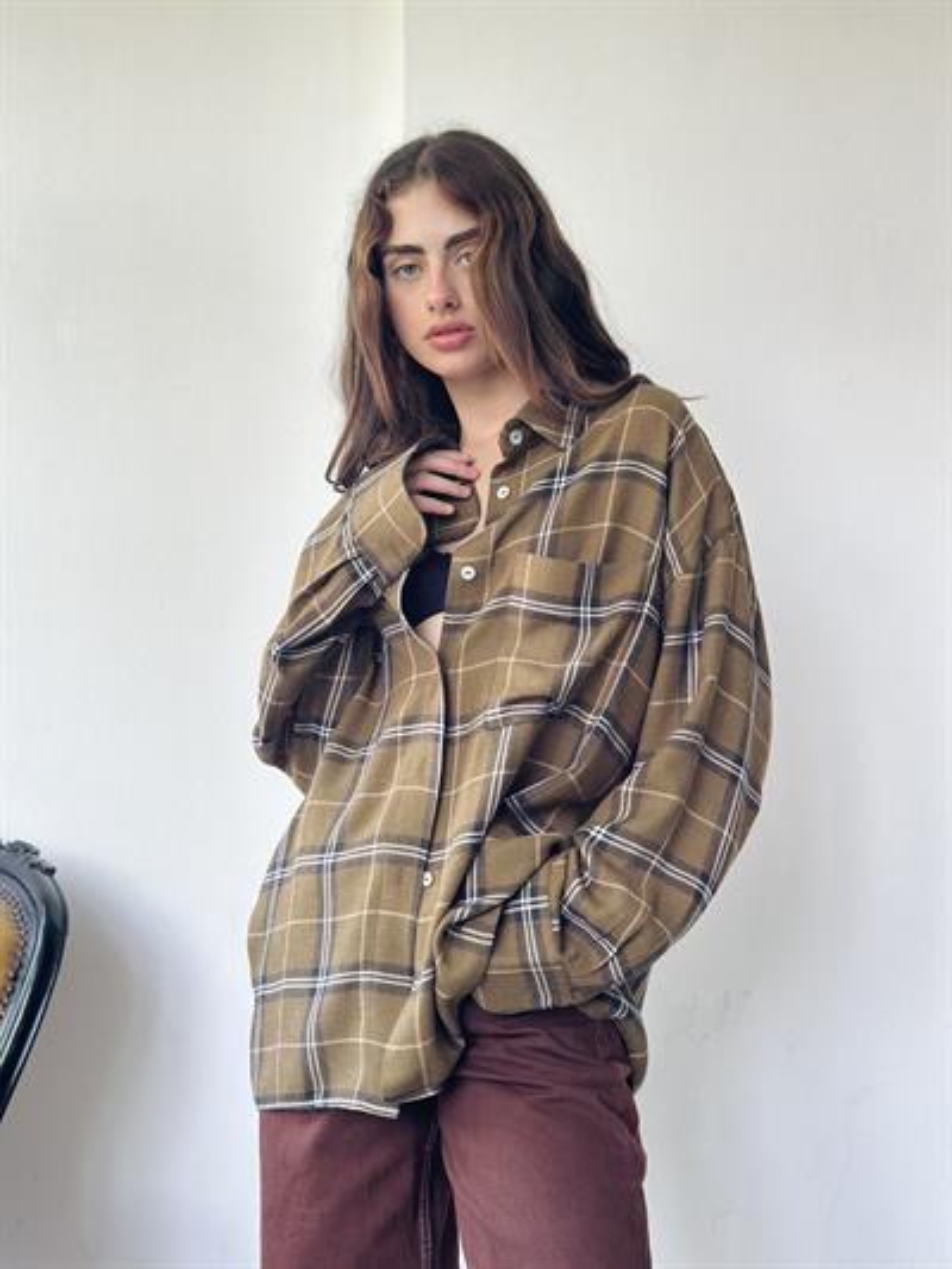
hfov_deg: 30.3
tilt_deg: +6.5
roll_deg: +0.6
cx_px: 476
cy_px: 634
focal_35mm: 48
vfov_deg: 39.6
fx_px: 1759
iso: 125
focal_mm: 6.86
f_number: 1.78
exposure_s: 1/172
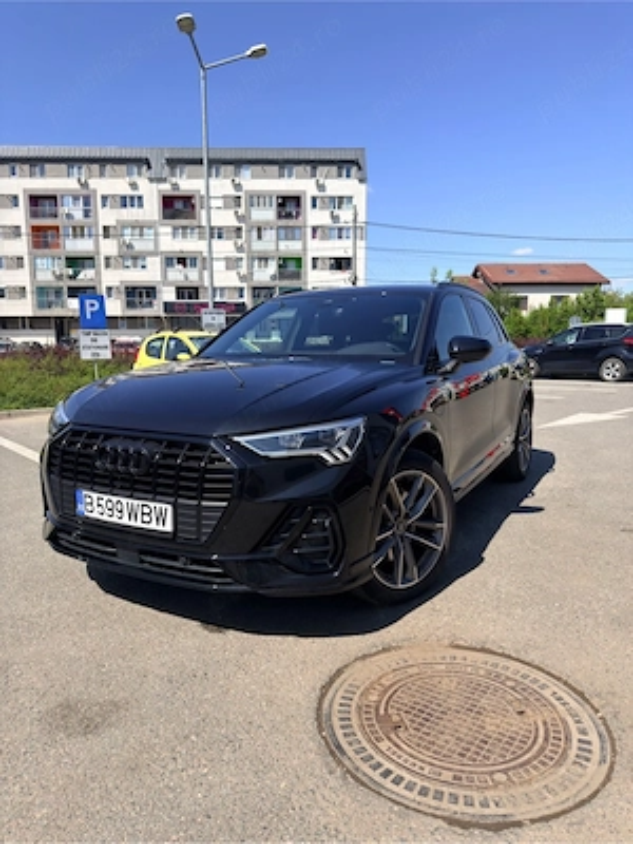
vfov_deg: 71.6
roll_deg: +0.5
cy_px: 422
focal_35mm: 24
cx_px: 316
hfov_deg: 56.8
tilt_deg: -8.2
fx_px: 585
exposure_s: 1/4386
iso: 64
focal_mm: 6.76
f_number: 1.78
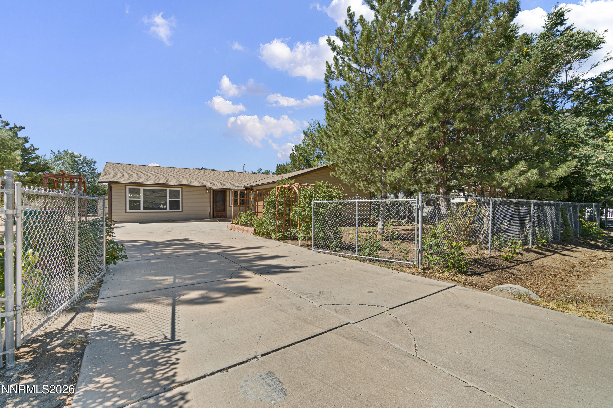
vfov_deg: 77.3
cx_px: 306
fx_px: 255
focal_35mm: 15
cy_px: 204
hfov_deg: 100.4
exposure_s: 1/30
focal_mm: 10
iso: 100
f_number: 8
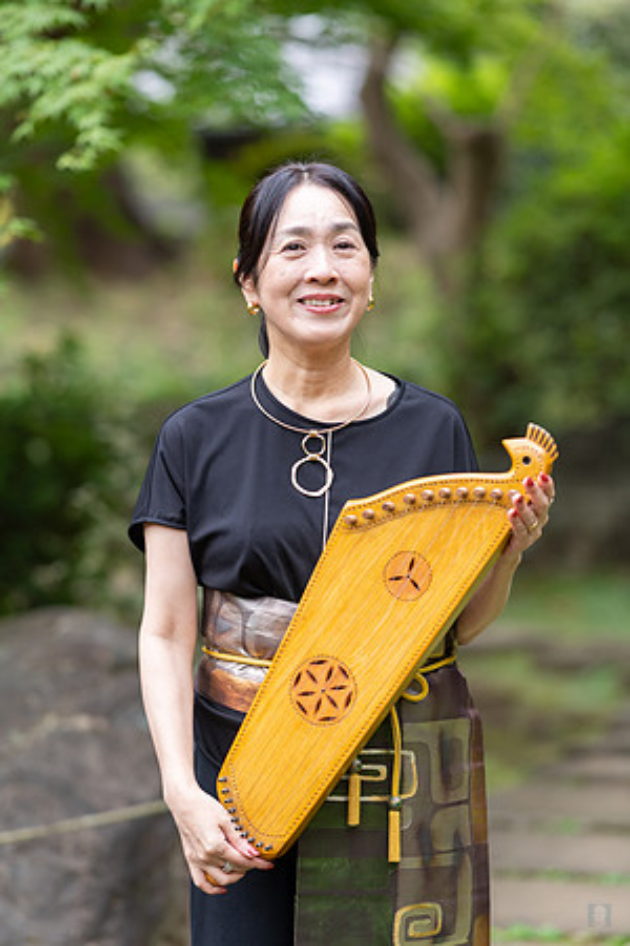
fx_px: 2756
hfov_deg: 13.0
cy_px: 473
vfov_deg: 19.5
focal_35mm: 105
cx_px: 315
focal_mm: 105
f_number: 2.2
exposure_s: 1/250
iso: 280
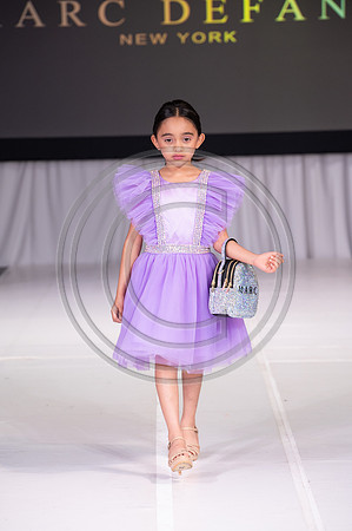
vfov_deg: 14.2
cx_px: 176
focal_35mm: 145
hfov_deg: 9.4
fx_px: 2131
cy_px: 266
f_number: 5.6
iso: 2000
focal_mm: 145
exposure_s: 1/400
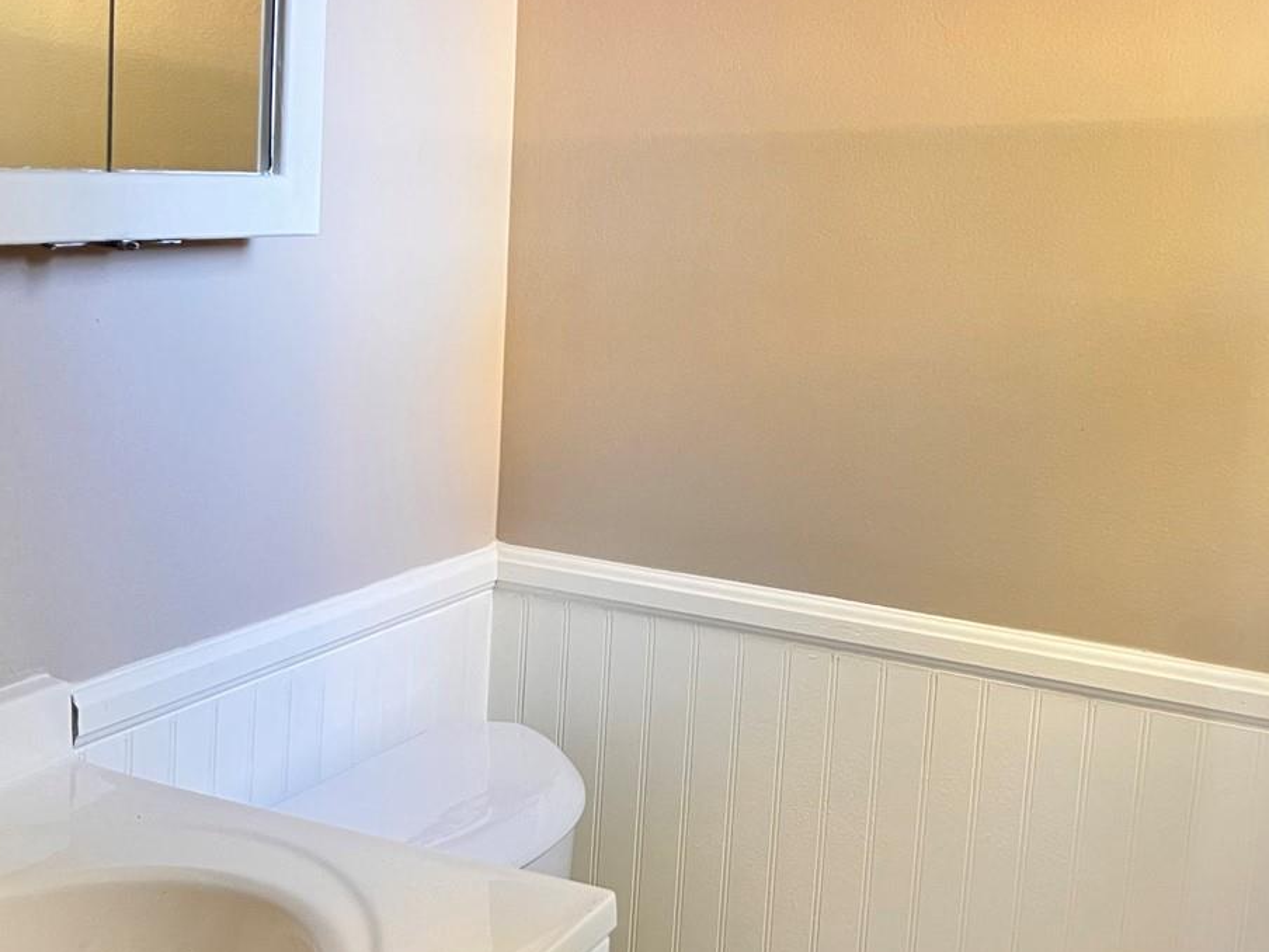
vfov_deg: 31.5
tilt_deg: -9.9
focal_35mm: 46
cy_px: 420
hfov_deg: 41.2
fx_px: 1686
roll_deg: -3.9
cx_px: 696
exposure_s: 1/60
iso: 500
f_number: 1.5
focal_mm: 5.7
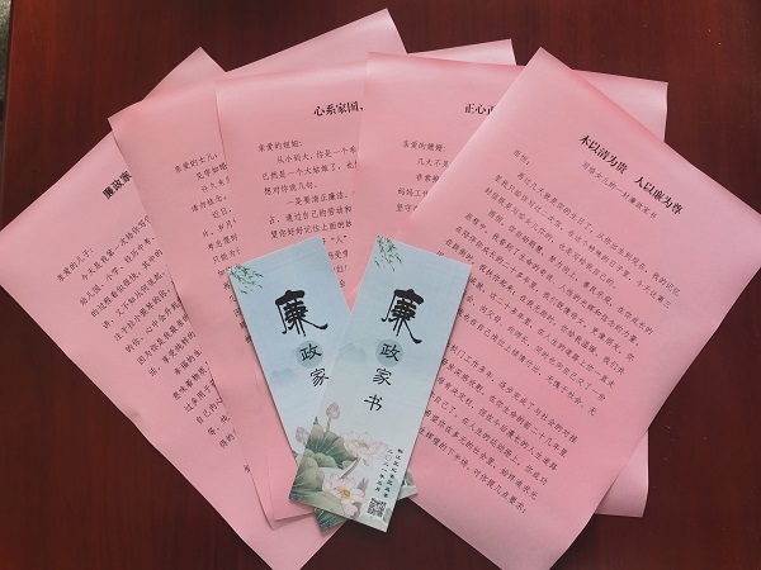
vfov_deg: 51.4
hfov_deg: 65.3
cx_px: 380
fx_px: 594
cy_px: 285
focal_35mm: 27
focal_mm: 5.56
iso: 50
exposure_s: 1/100
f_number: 1.6
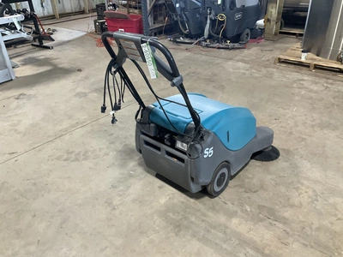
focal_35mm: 29
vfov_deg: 48.2
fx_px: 287
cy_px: 128
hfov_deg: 61.7
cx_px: 172
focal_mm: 3
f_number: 1.8
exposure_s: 1/60
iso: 125
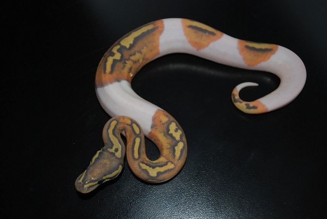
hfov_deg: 41.0
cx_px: 164
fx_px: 437
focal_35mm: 48
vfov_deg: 28.2
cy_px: 110
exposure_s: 1/60
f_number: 5
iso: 200
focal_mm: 32
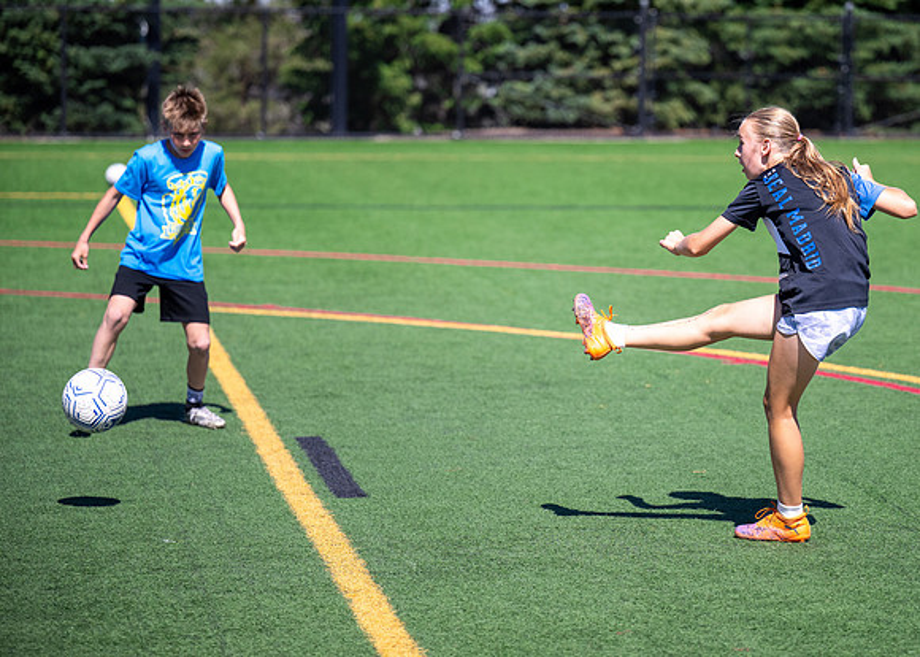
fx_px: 3551
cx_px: 616
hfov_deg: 14.7
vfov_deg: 10.6
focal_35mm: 136
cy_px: 301
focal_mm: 103
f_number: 2.8
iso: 500
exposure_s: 1/8000
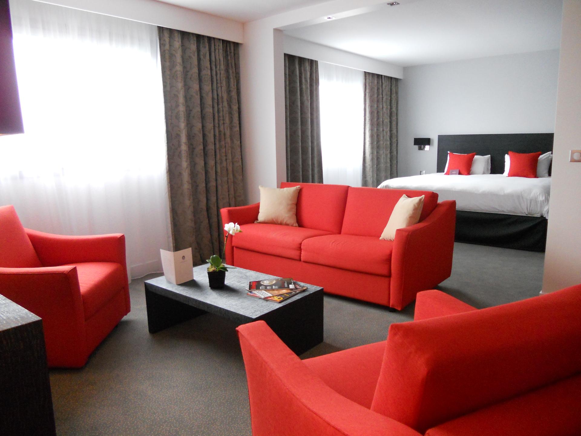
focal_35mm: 27
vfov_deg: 51.4
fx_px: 453
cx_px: 290
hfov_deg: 65.3
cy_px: 218
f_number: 3.2
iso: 400
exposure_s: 1/25
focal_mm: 4.9
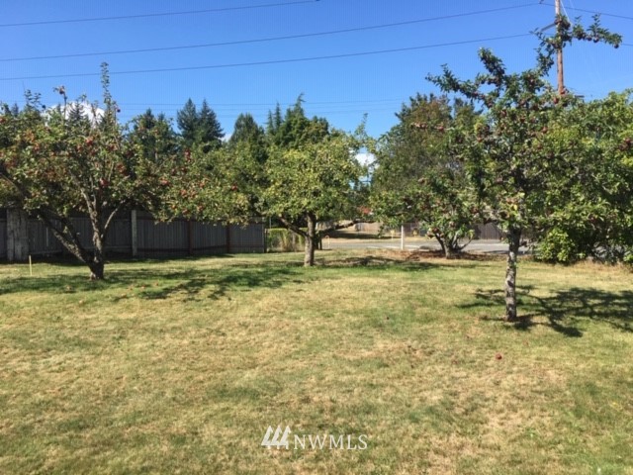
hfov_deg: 61.7
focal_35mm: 29
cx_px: 316
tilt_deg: +0.8
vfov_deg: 48.2
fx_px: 530
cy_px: 238
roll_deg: +1.2
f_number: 2.2
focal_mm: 4.15
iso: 25
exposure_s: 1/1166
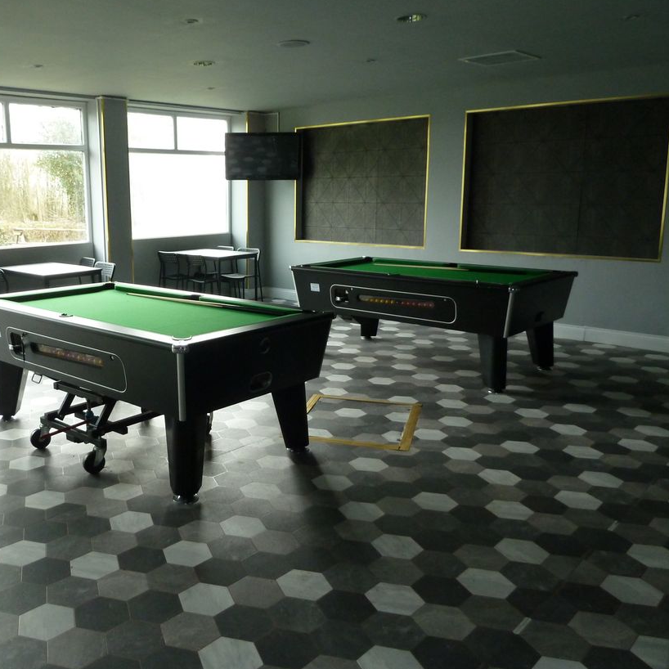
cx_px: 222
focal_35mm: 30
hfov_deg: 53.0
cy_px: 335
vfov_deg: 54.0
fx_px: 656
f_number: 3.3
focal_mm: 4.1
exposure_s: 1/60
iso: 200
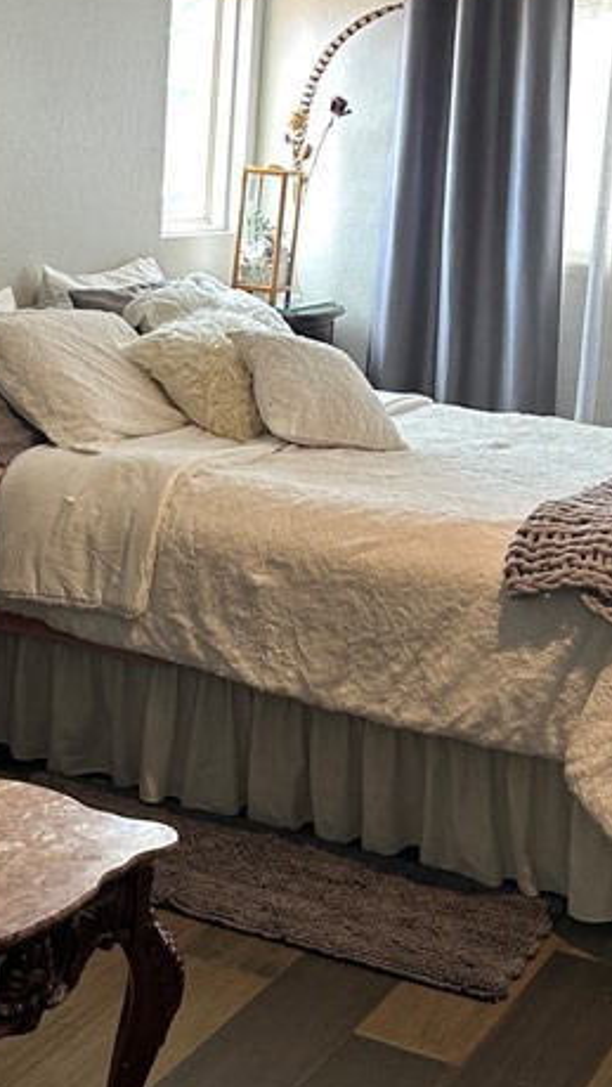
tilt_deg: -8.1
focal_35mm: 63
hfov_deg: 19.0
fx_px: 1816
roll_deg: -2.8
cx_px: 158
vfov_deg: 33.1
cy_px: 380
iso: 100
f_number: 1.5
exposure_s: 1/60
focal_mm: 5.7
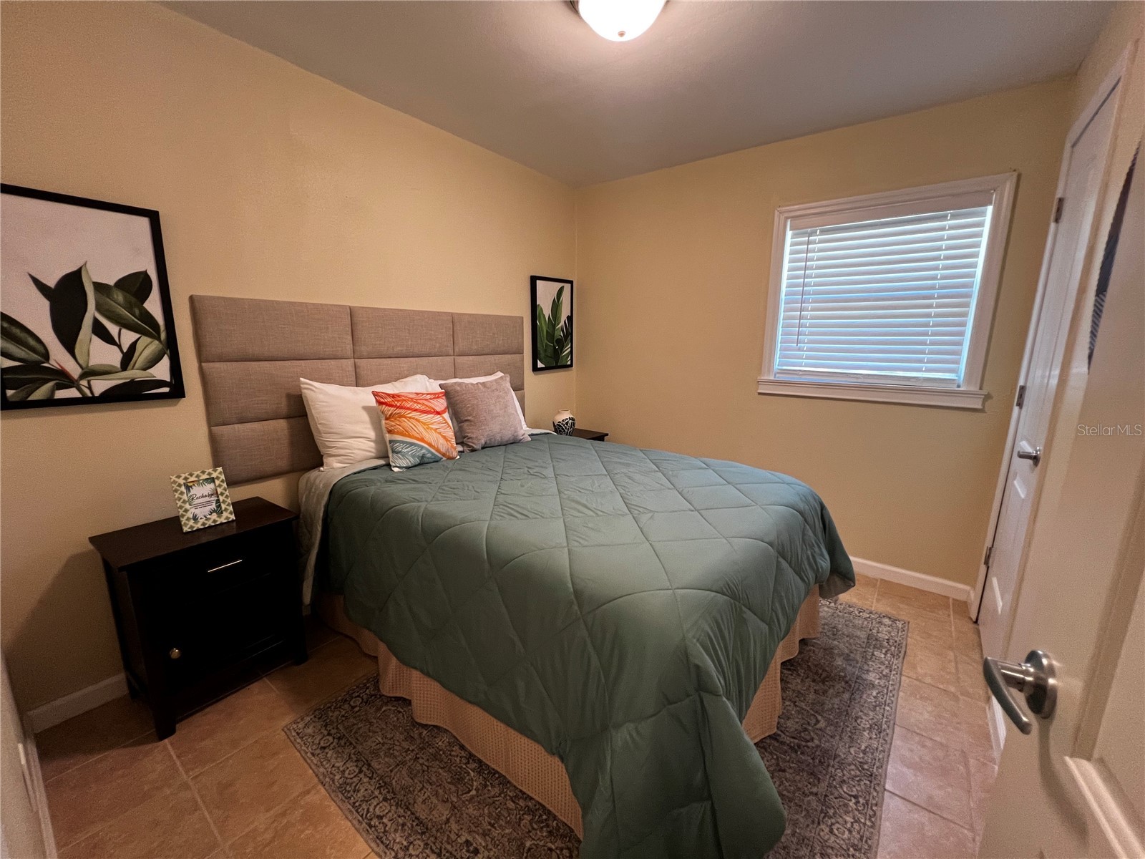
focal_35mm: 13
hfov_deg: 106.2
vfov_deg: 89.9
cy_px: 430
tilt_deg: -11.5
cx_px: 572
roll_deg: -0.6
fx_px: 430
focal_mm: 1.57
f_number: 1.8
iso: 250
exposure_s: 1/60
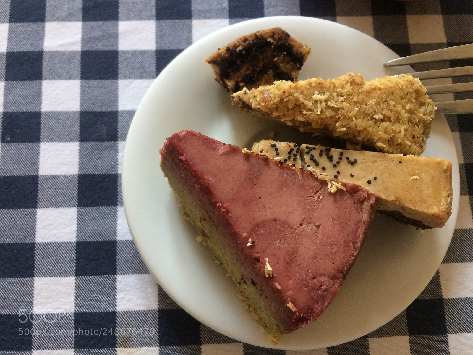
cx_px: 236
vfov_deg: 48.2
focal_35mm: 29
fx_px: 396
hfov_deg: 61.7
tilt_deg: -78.7
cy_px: 178
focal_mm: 4.15
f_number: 2.2
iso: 125
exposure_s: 1/33
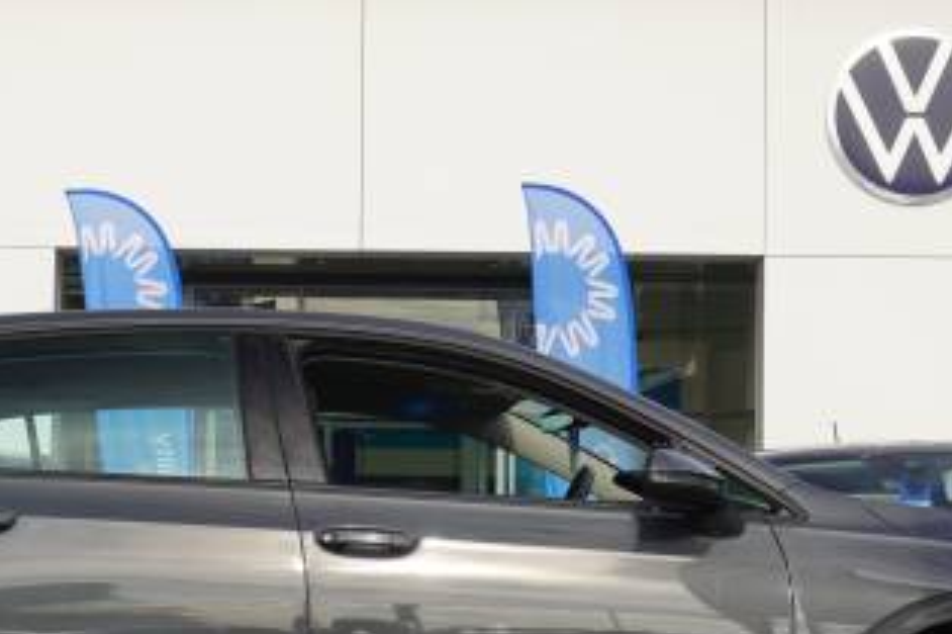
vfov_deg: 13.1
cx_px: 424
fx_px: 2749
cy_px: 473
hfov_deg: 19.6
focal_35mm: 104
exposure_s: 1/90
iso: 100
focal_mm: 34
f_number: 8
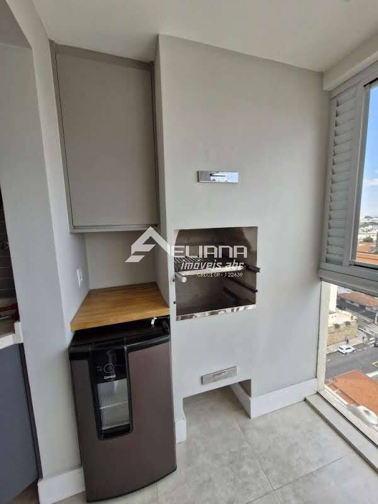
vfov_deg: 106.2
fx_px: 189
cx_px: 189
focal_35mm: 13
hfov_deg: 89.9
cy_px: 252
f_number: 2.2
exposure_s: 1/212
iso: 50
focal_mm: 1.74
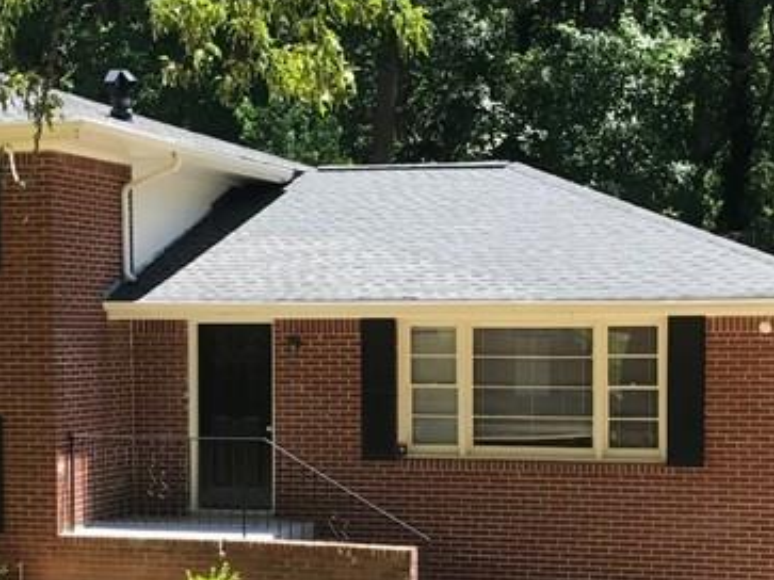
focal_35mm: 79
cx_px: 403
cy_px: 414
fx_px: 1766
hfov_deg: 24.7
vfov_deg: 18.6
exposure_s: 1/471
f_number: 1.8
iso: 20
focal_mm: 3.99
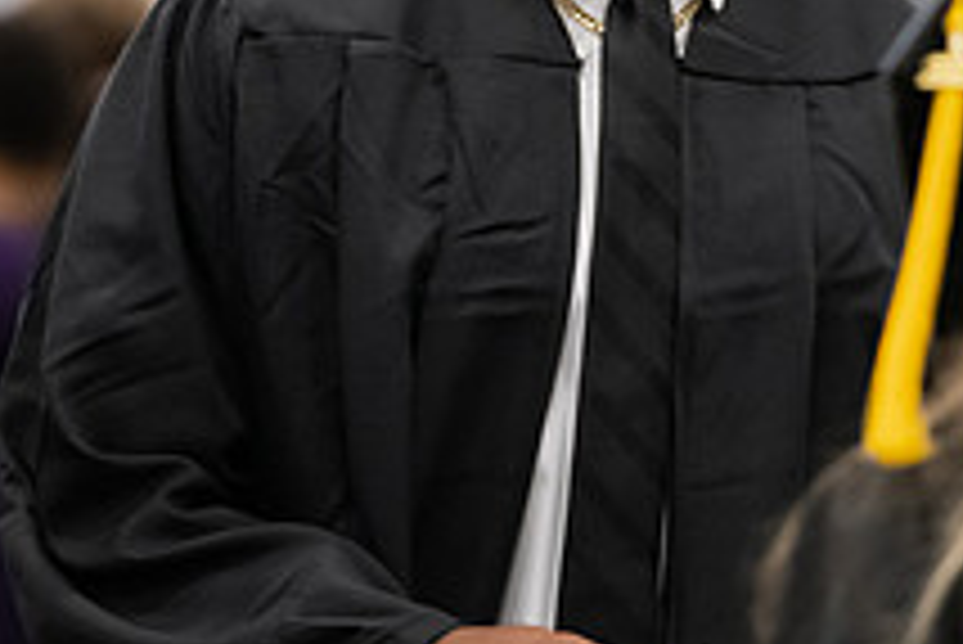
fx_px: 13410
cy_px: -70
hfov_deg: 4.1
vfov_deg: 2.7
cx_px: 756
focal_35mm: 501
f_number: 3.2
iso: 3200
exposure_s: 1/200
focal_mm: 185
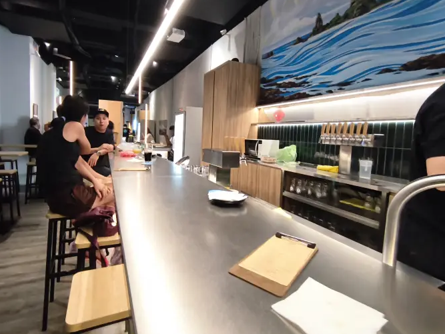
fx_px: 232
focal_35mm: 18
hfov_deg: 87.6
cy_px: 149
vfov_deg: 71.4
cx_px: 205
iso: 1250
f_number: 2.2
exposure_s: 1/24
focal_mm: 1.65
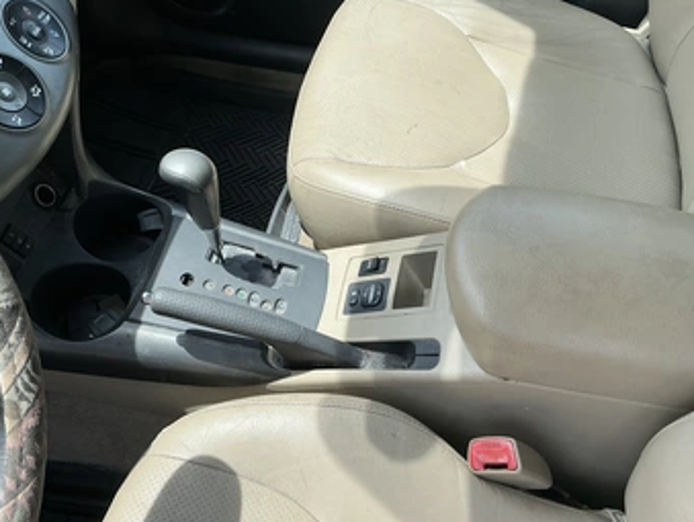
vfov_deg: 43.0
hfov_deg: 55.1
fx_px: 662
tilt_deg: -53.6
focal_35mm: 33
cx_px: 301
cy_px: 250
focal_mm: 3
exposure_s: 1/519
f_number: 1.8
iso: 25
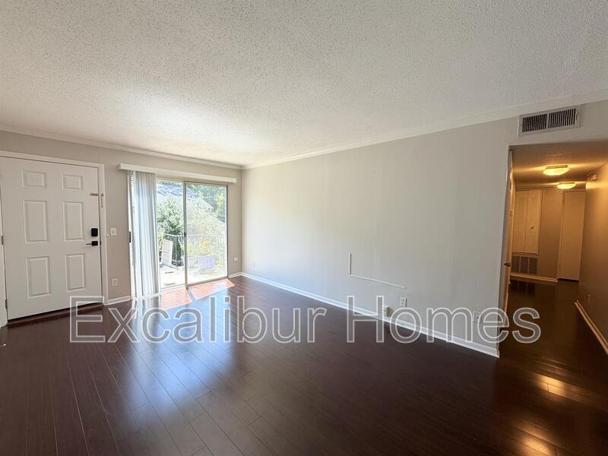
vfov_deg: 85.7
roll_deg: -0.2
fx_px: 246
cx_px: 304
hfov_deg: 102.1
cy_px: 228
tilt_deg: -3.1
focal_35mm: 14
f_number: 2.2
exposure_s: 1/120
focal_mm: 2.22
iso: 50
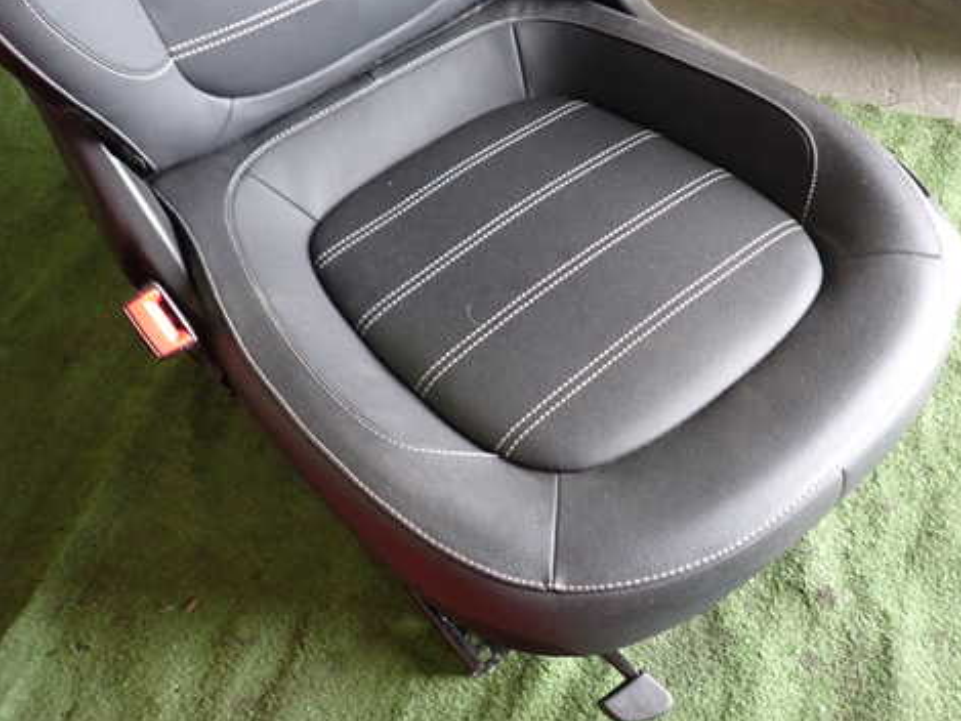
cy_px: 336
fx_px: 889
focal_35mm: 32
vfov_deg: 44.2
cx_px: 547
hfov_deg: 56.6
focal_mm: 4.5
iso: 200
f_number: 2
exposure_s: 1/40
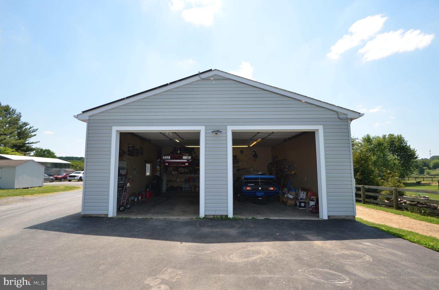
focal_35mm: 15
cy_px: 145
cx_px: 220
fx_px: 183
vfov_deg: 77.1
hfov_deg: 100.5
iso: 100
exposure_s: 1/250
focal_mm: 10
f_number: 7.1
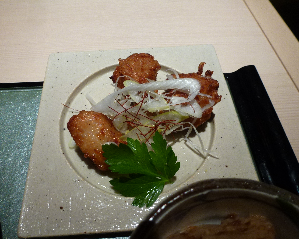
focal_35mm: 26
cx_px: 136
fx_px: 230
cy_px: 118
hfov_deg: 65.9
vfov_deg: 54.9
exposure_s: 1/60
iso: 200
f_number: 3.3
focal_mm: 4.3
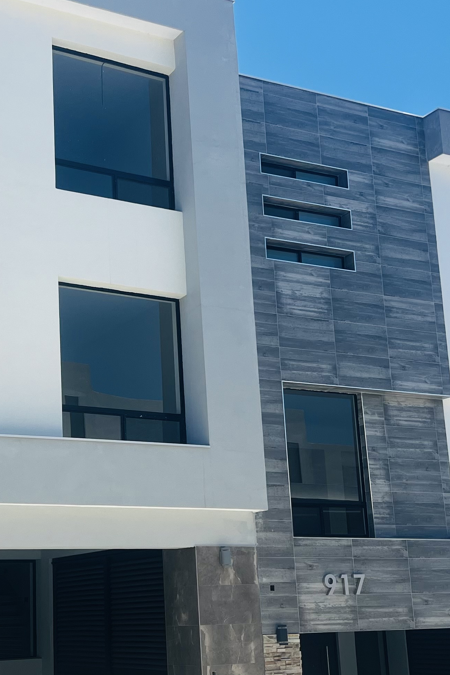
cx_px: 113
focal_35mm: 56
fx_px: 1050
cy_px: 377
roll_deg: +2.3
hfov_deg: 23.9
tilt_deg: +11.9
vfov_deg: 35.6
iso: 50
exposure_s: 1/2165
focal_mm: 5.7
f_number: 1.5
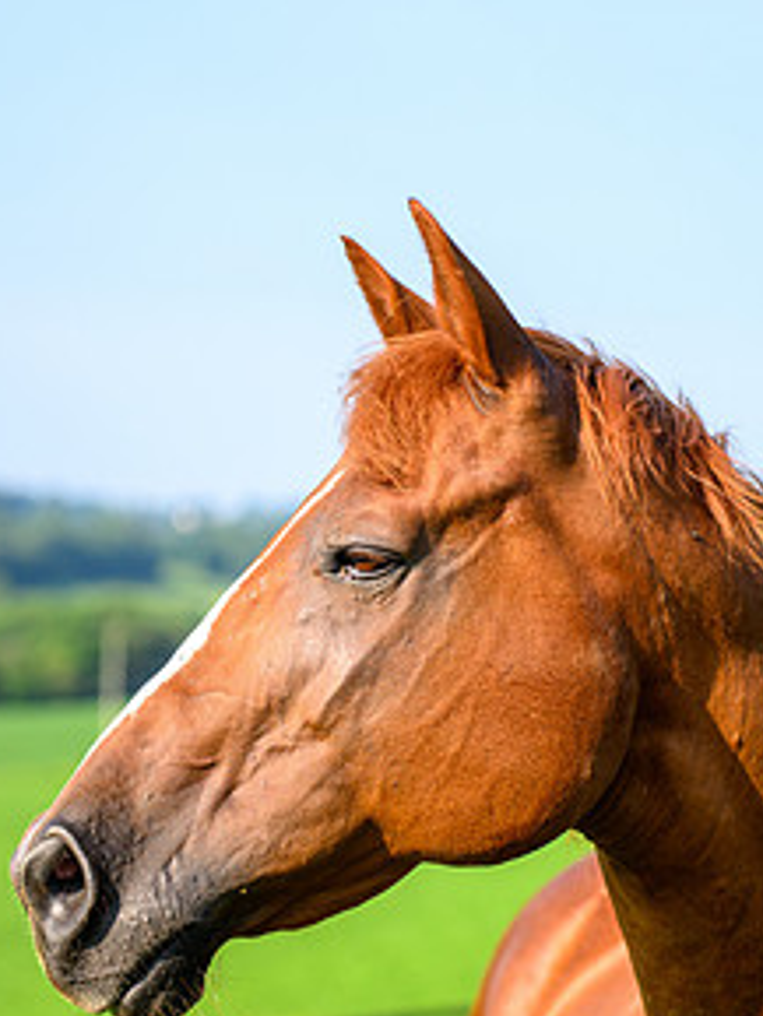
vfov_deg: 14.6
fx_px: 3965
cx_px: 492
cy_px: 504
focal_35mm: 135
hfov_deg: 11.0
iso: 100
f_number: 2.8
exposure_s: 1/1250
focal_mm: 70
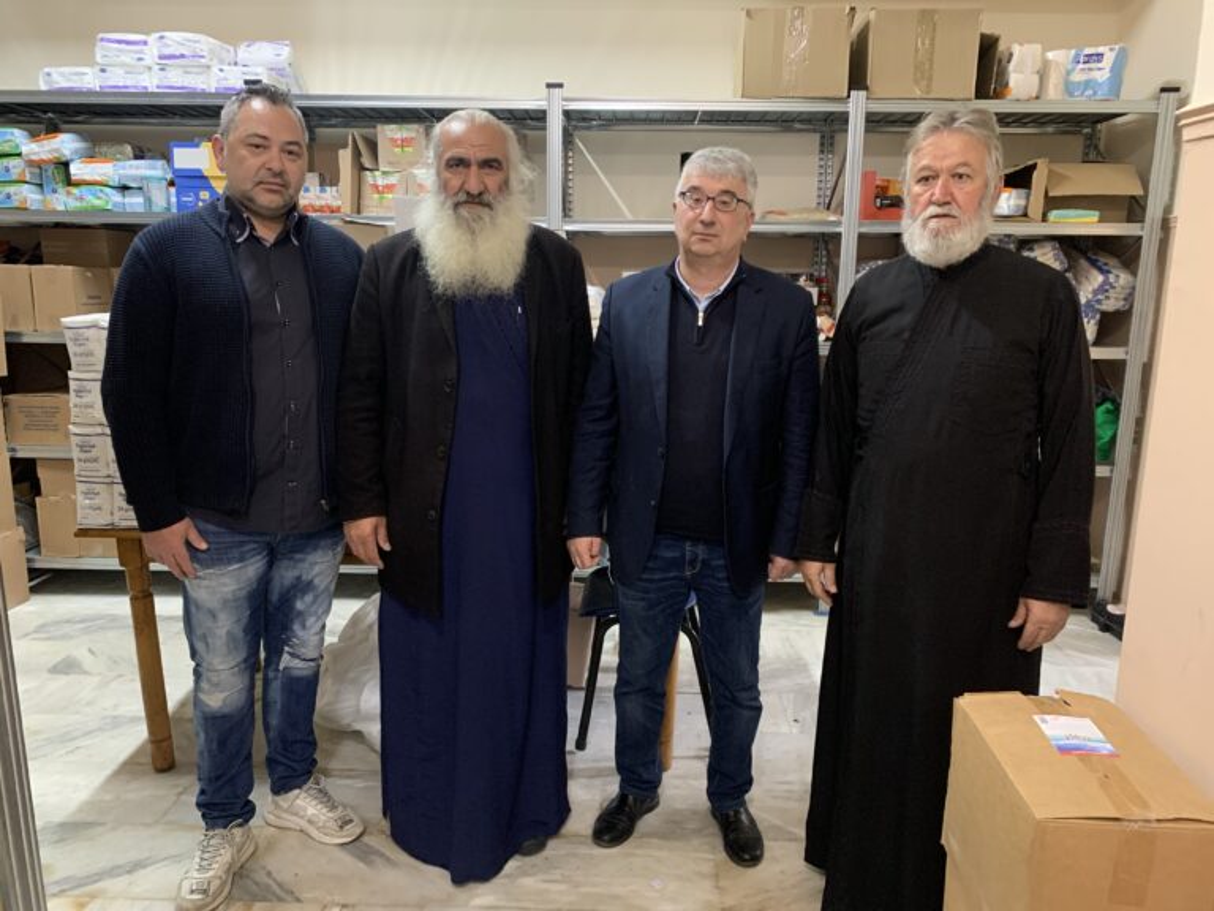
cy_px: 456
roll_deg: -1.2
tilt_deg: -11.5
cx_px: 607
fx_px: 912
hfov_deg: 67.3
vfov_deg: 53.1
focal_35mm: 26
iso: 400
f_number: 1.8
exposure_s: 1/40
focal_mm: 4.25
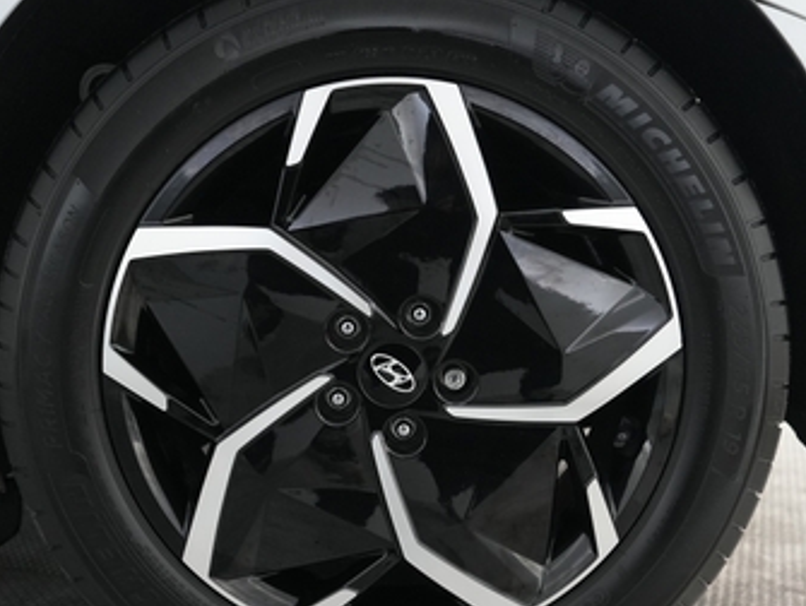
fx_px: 1026
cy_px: 363
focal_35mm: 44
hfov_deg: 42.9
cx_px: 387
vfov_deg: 32.8
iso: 3200
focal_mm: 24
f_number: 2.8
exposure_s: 1/160
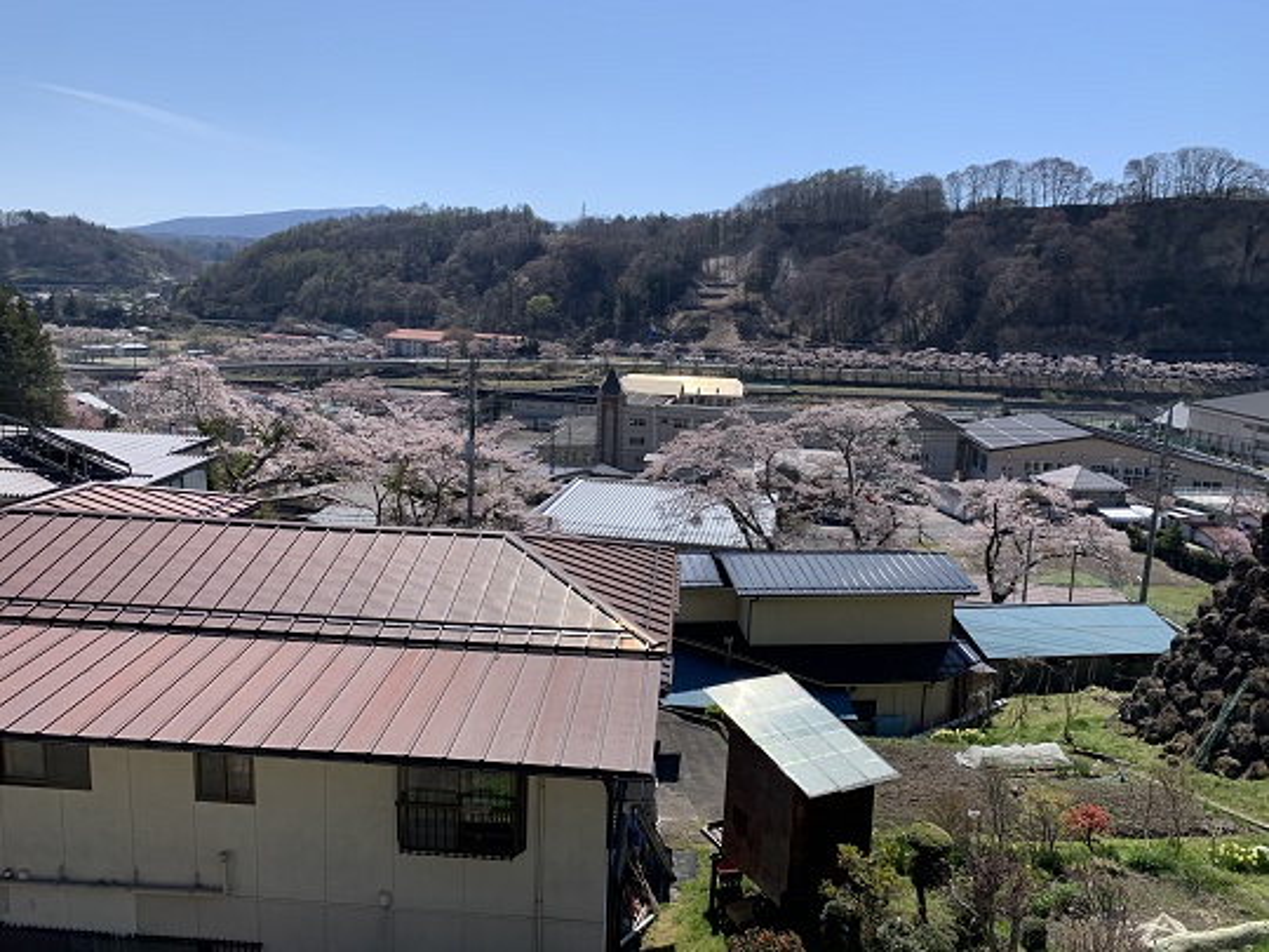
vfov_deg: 53.1
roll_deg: -2.7
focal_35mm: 26
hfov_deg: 67.3
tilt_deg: -11.6
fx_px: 953
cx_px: 634
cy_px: 476
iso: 25
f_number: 1.8
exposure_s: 1/2611
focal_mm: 4.25
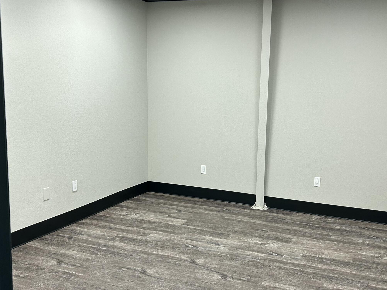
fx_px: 436
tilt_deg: -8.9
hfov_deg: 47.8
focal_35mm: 39
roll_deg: -2.1
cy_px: 155
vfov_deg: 36.8
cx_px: 216
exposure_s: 1/120
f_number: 1.5
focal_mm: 5.7
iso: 100
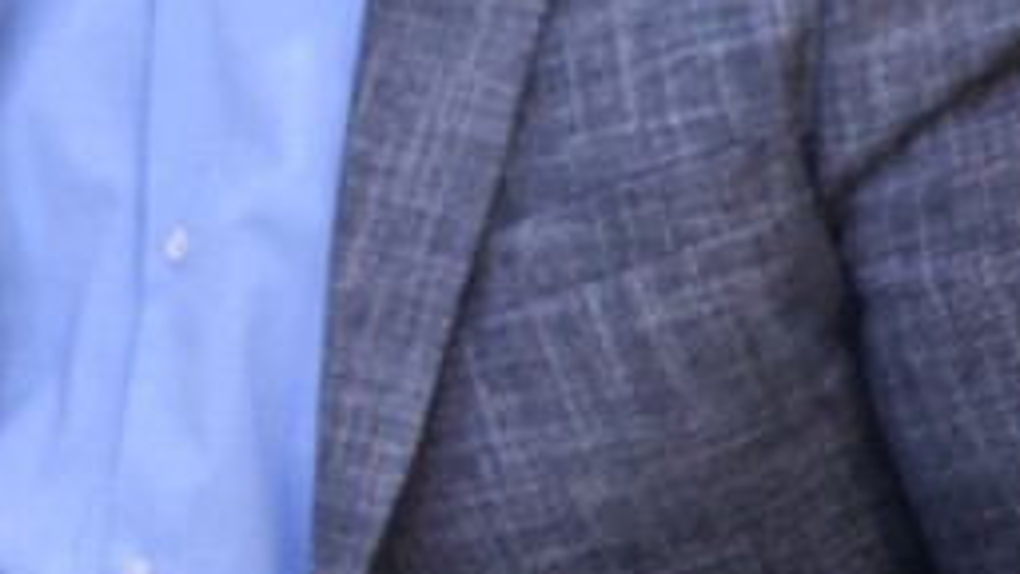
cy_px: -317
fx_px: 9520
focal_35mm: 352
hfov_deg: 6.1
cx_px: -538
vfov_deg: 3.4
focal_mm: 105
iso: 8000
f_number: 4
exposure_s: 1/100
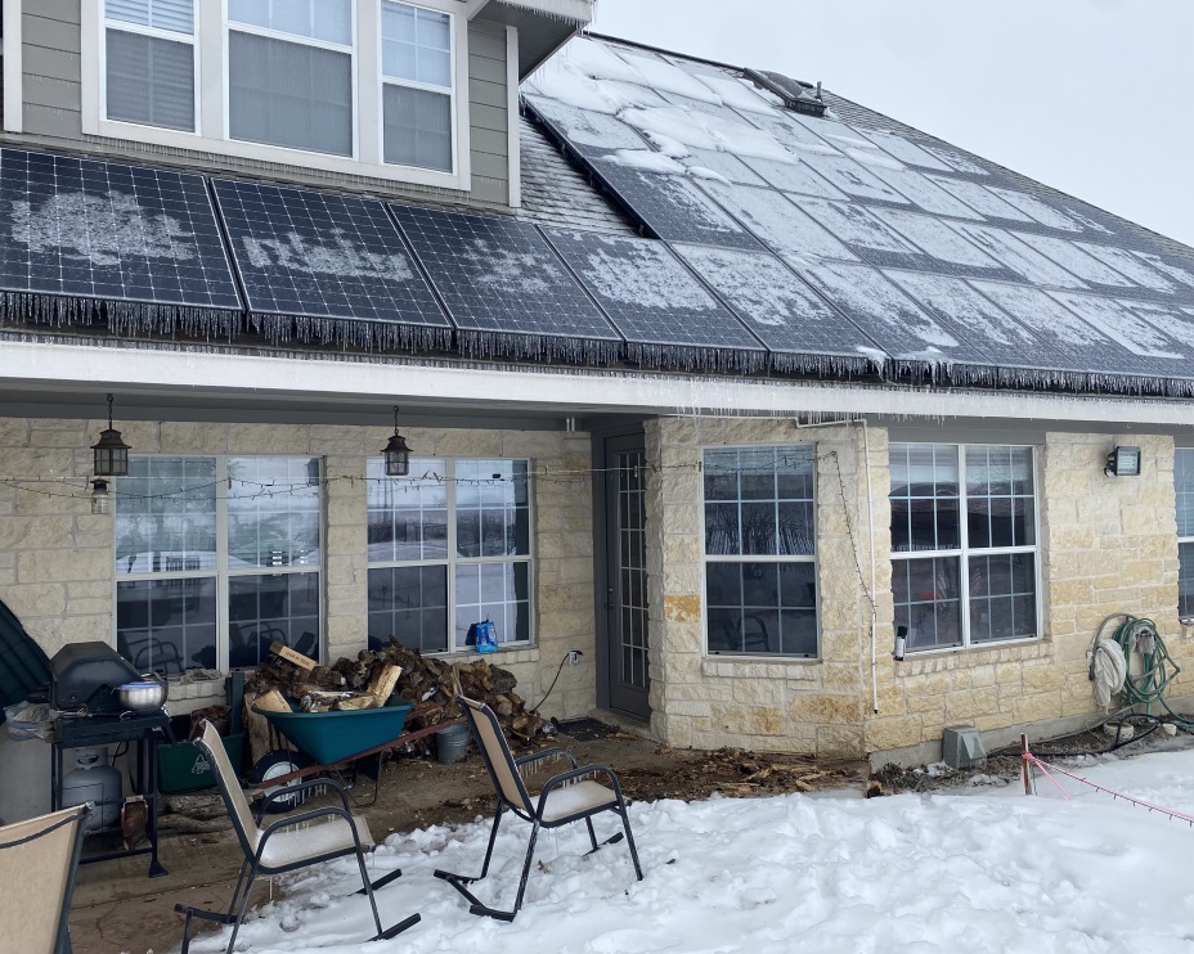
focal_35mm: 28
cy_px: 487
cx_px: 589
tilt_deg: +2.5
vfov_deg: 51.5
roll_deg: +0.8
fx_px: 989
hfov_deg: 62.2
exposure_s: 1/877
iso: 32
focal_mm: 4.25
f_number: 1.8
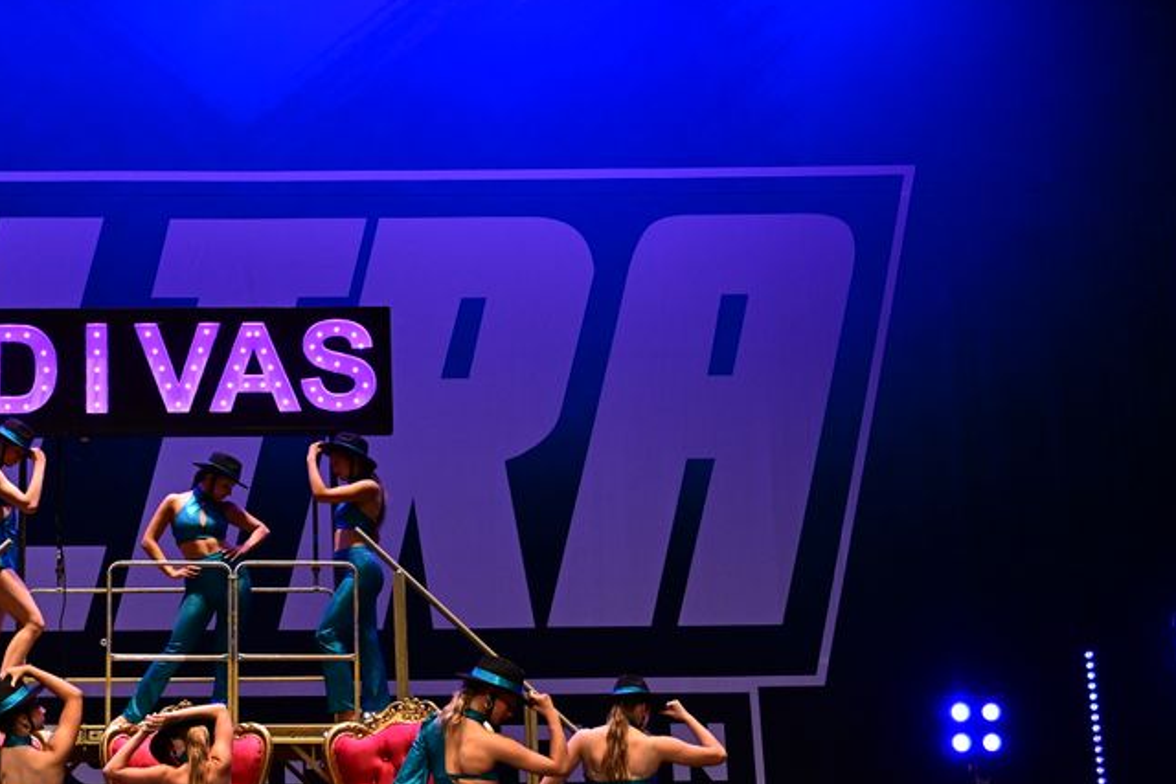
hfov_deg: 27.5
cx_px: 246
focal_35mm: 72
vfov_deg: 18.8
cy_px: 574
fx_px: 2352
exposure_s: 1/1000
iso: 2500
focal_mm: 45
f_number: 3.5
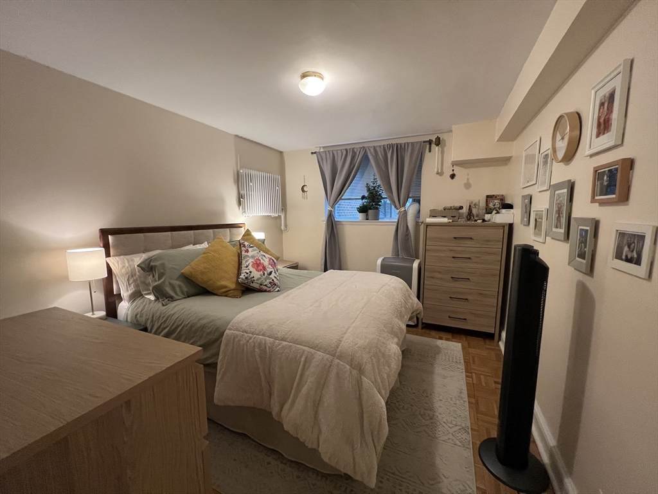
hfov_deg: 106.2
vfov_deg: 89.9
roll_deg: +0.5
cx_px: 329
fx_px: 247
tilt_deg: -7.4
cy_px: 247
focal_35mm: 13
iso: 320
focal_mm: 1.57
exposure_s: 1/60
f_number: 1.8
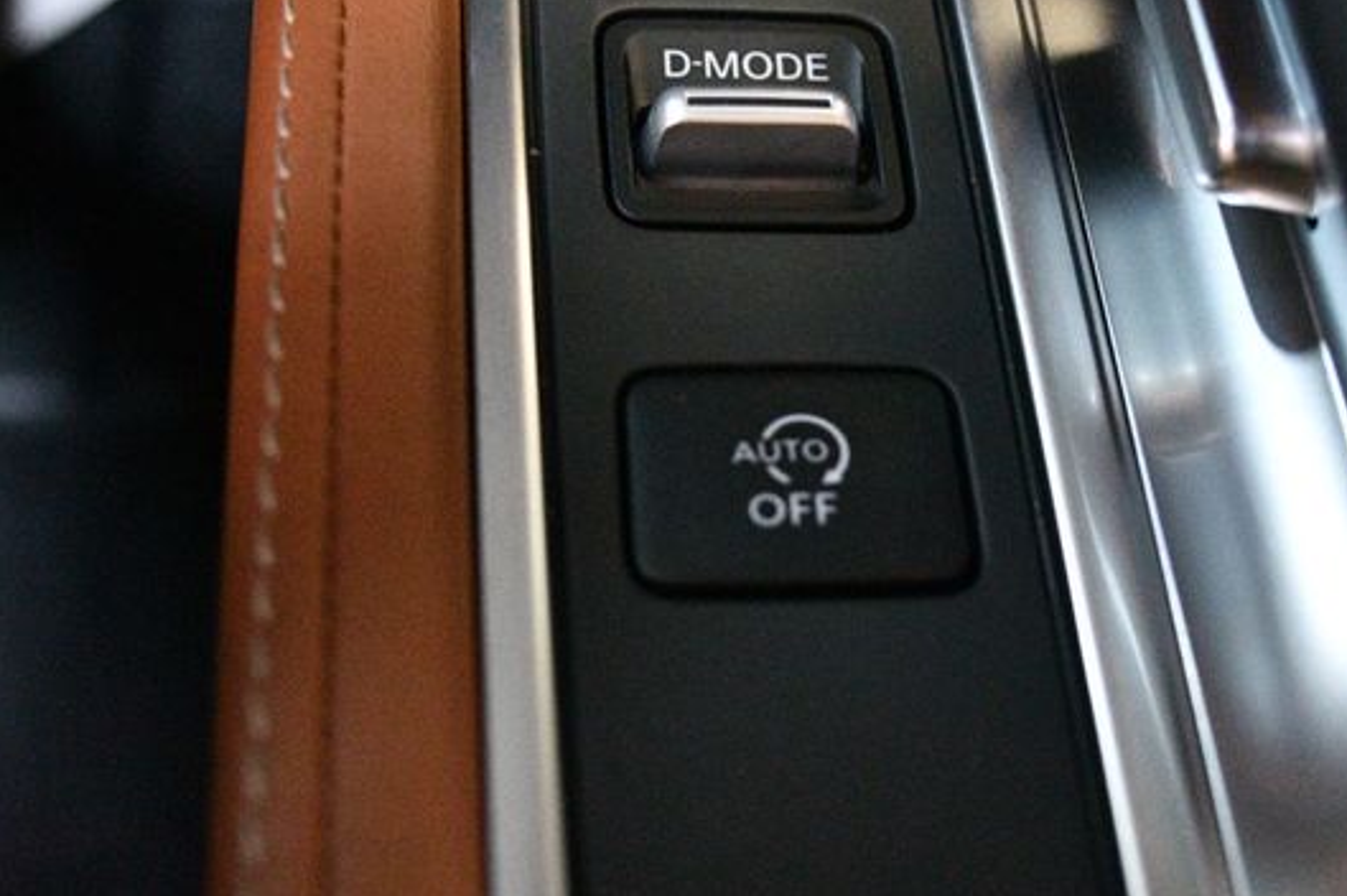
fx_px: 1944
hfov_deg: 38.1
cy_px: 486
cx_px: 810
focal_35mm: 52
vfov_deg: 25.9
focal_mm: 29
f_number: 4.5
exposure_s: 1/50
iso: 12800
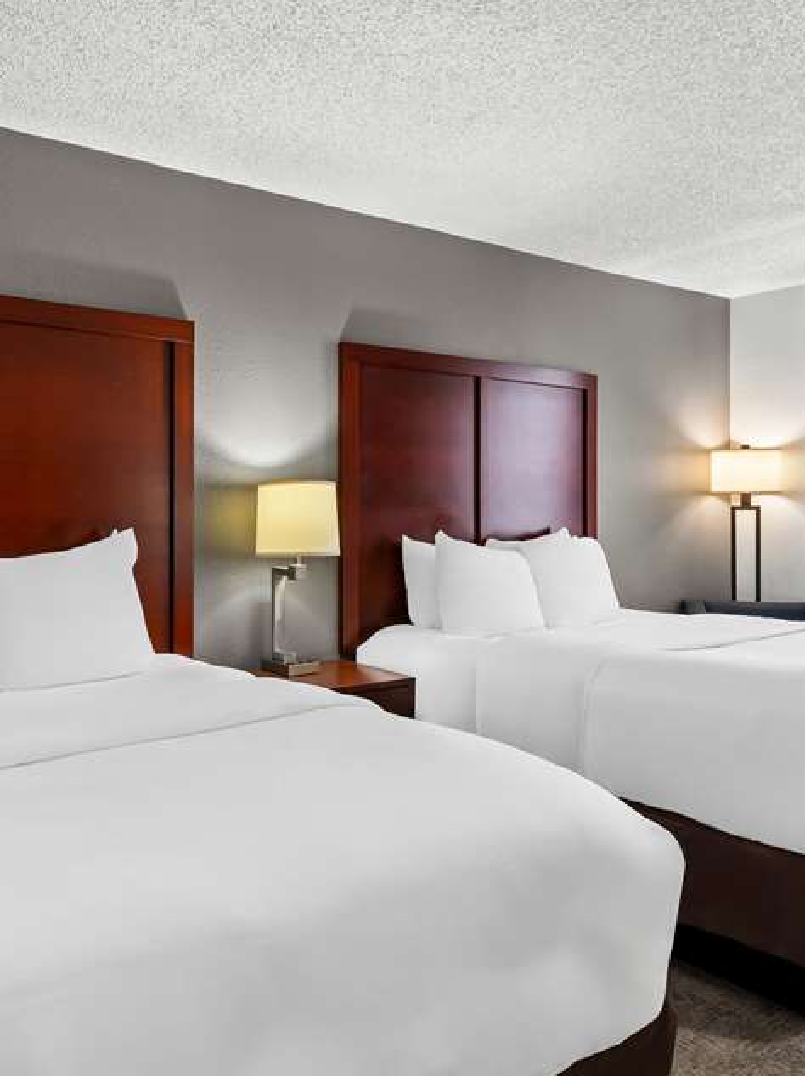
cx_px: 380
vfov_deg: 44.8
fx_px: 1304
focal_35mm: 42
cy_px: 555
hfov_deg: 34.3
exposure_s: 1/4
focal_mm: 27
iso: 250
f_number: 9
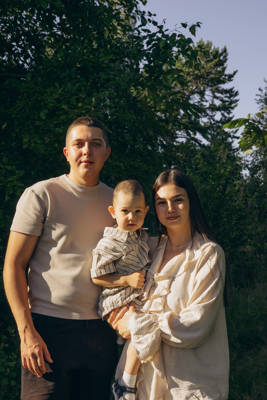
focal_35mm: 50
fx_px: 556
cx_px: 134
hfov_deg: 27.0
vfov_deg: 39.6
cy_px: 200
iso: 640
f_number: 8
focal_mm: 50
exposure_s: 1/1000
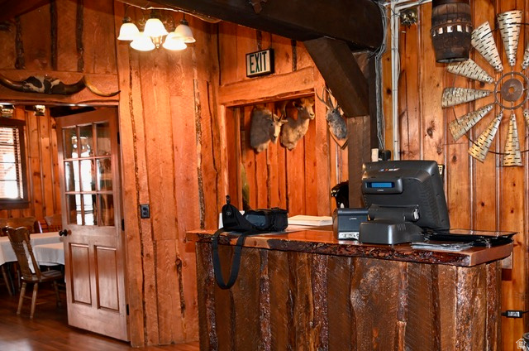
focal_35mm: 30
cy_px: 176
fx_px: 440
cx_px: 264
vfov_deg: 43.4
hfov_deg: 62.0
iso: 3200
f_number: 4
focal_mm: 30
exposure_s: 1/60
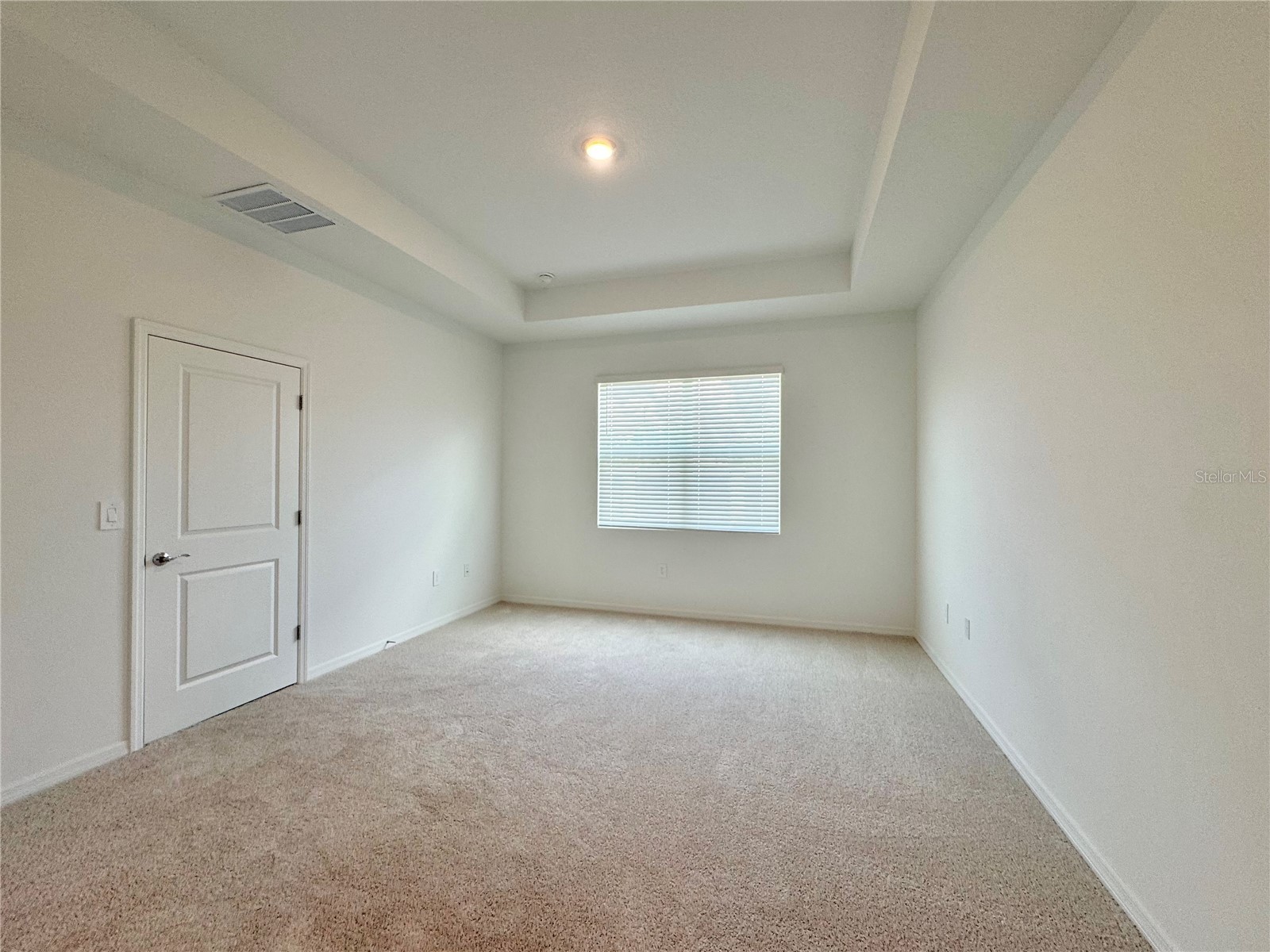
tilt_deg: +0.4
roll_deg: -0.7
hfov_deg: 102.1
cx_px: 635
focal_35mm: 14
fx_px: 514
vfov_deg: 85.7
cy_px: 476
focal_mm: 2.22
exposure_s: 1/120
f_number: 2.2
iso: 100
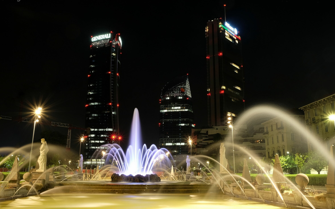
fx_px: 274
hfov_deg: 62.9
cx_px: 166
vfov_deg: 41.8
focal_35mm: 30
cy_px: 99
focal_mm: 19.6
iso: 200
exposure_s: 30
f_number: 16
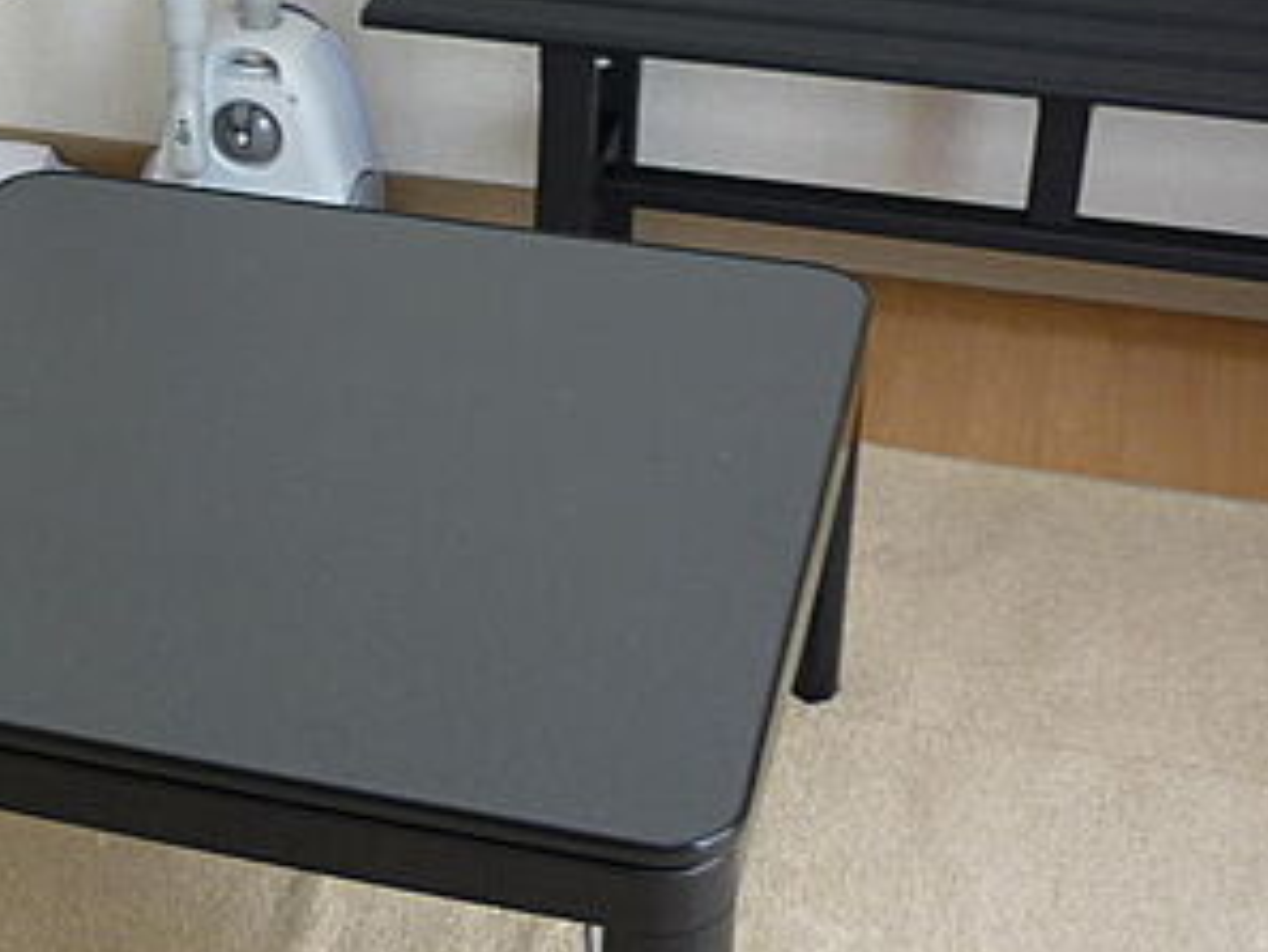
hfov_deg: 26.5
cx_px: 132
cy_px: 248
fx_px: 2602
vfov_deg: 20.6
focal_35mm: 71
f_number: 2.8
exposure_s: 1/30
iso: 100
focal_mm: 5.5
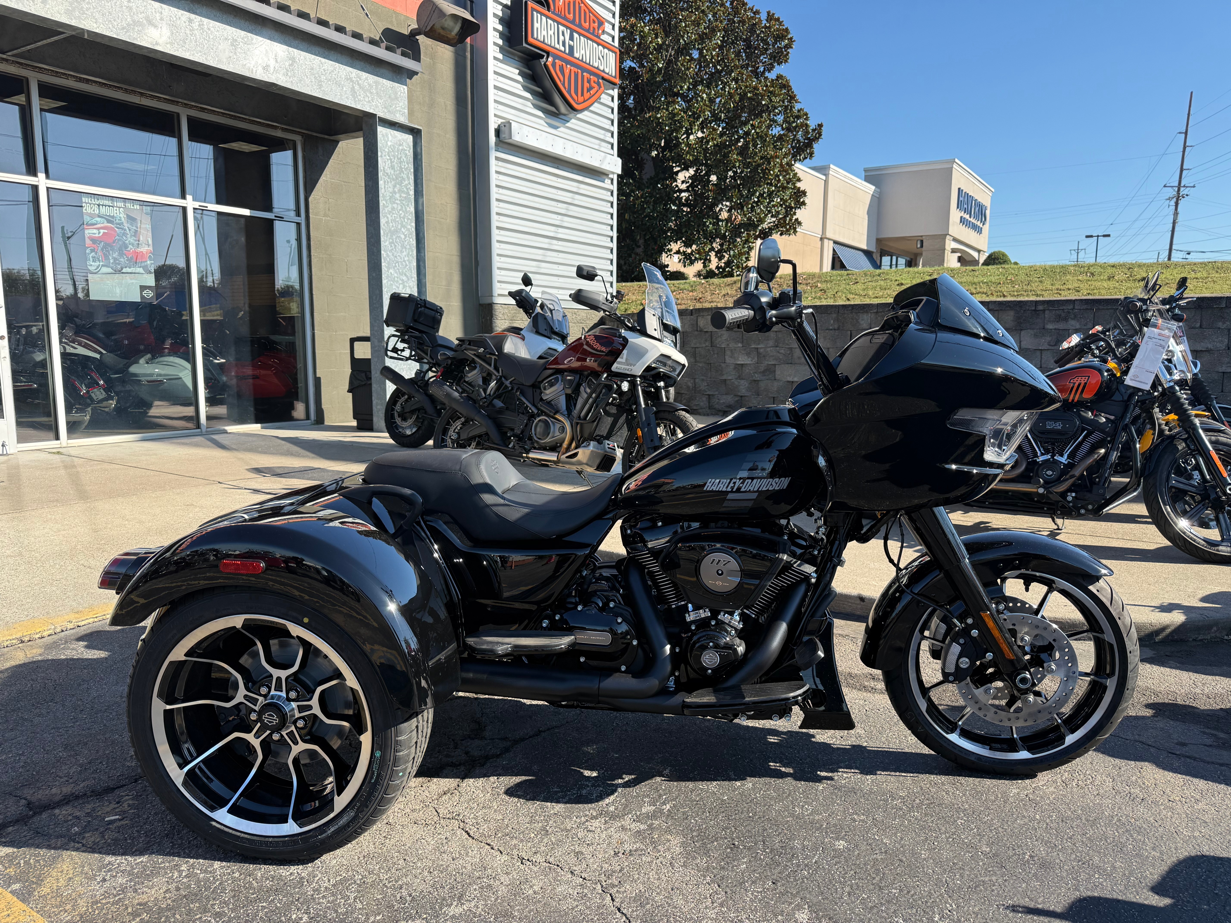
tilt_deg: -7.0
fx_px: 853
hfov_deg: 71.6
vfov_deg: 56.8
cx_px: 616
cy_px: 462
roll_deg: -0.6
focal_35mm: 24
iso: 100
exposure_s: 1/2169
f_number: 1.78
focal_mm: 6.76
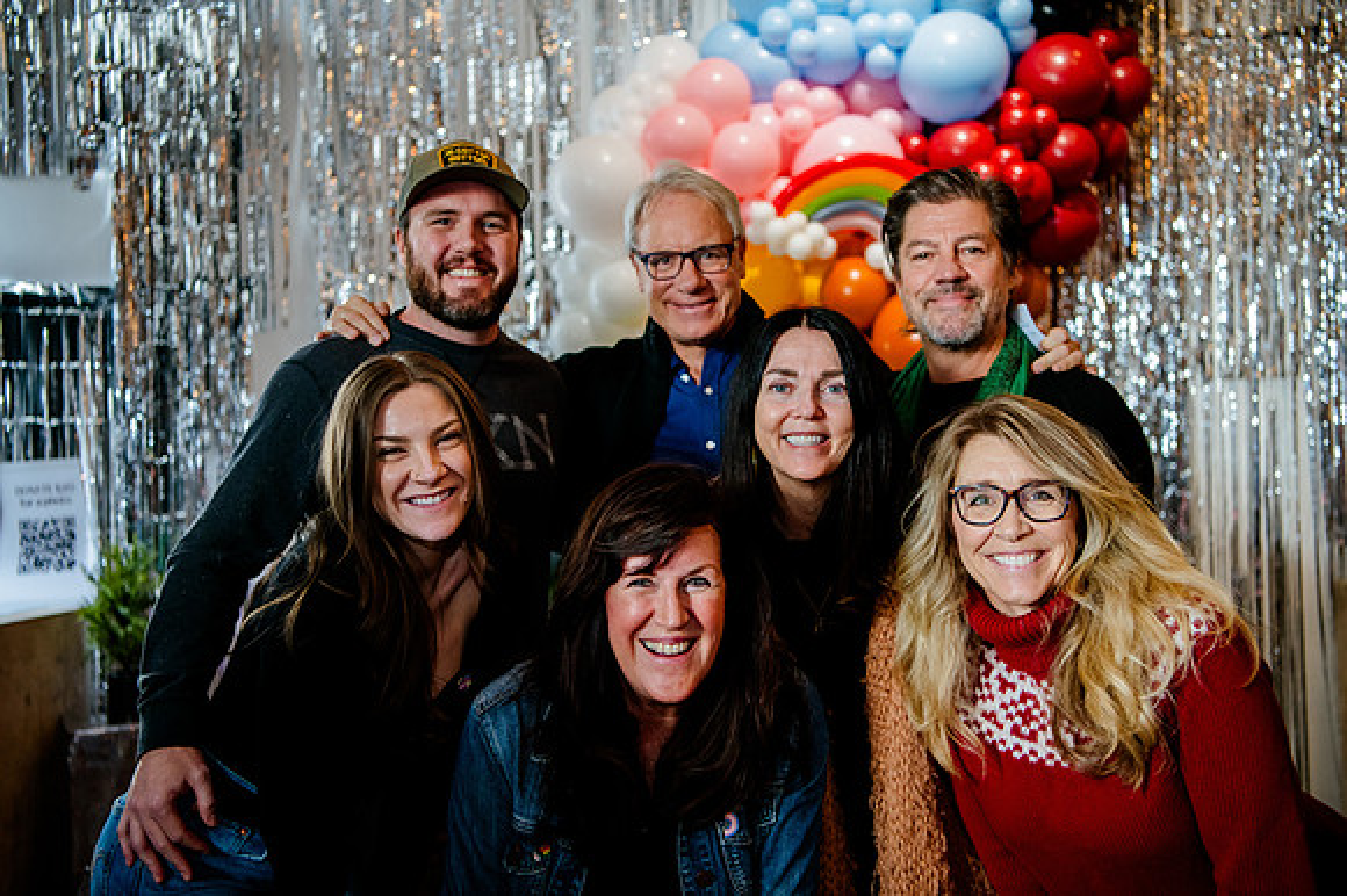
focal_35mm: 40
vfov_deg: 33.4
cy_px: 448
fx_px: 1496
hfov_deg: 48.5
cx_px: 674
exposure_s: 1/200
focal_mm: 40
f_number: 3.2
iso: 2500
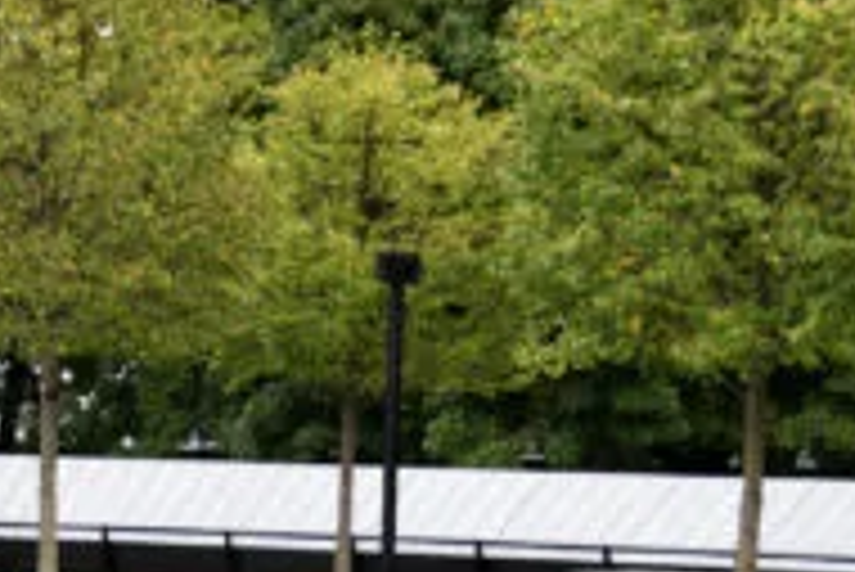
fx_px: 3484
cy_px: 703
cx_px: 58
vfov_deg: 9.2
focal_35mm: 147
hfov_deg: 13.8
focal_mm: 31
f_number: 4.5
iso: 400
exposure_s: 1/80
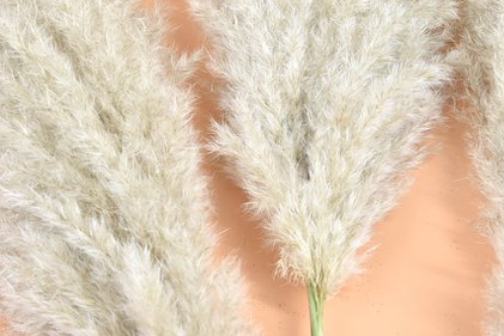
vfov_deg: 23.7
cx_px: 223
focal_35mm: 57
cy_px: 121
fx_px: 798
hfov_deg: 35.0
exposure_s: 1/50
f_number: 4.5
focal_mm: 20
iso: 100
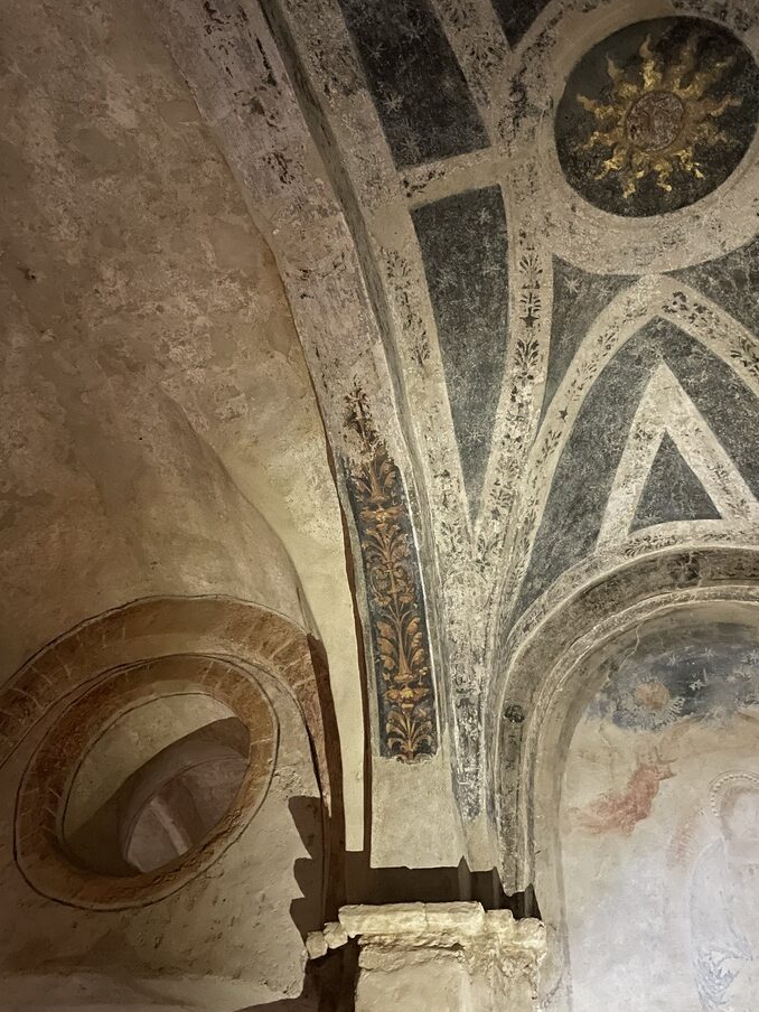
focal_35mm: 29
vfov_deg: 61.6
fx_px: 848
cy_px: 476
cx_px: 396
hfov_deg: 48.2
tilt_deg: +47.5
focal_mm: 4.2
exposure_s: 1/8
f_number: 1.6
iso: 800
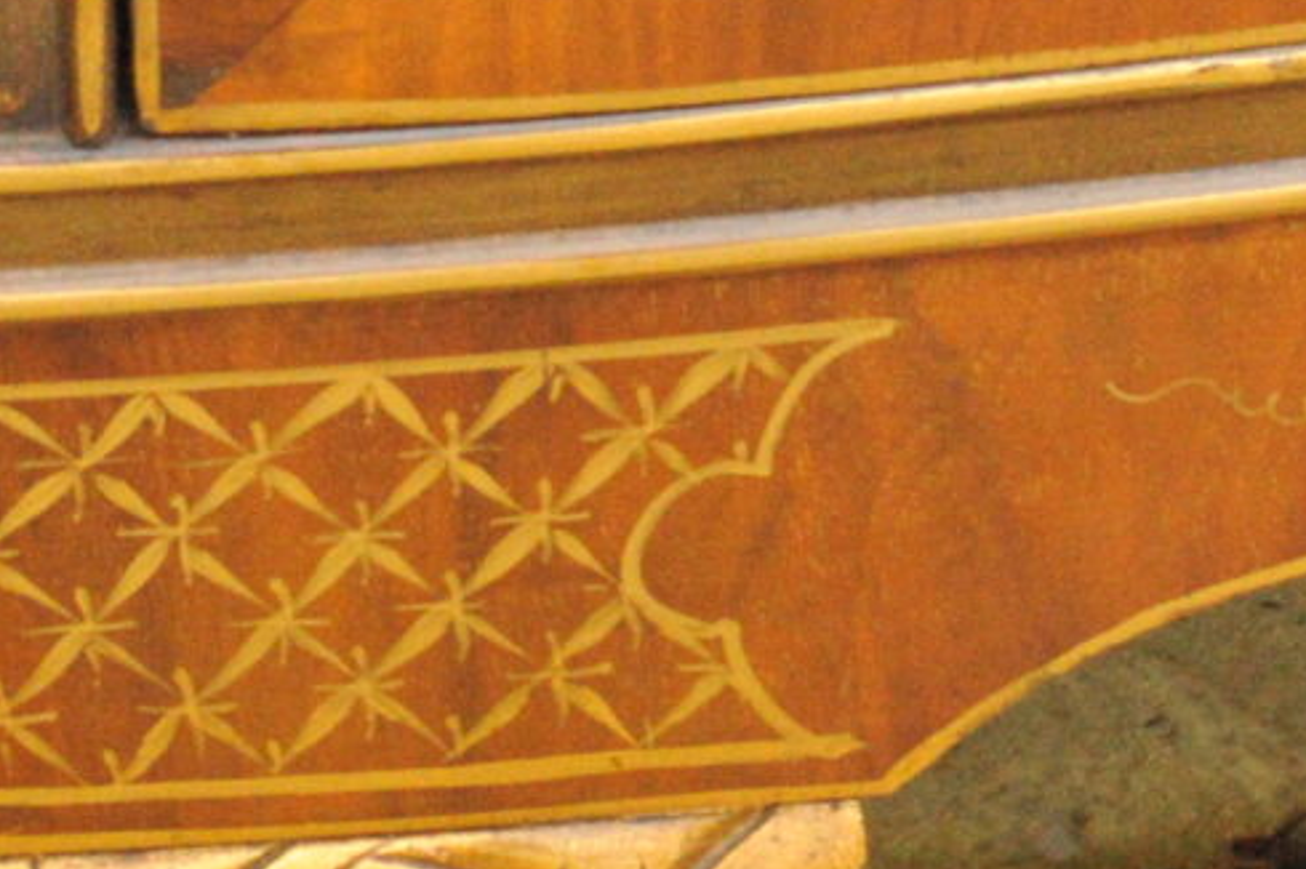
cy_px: -415
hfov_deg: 4.8
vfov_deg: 3.2
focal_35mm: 428
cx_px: -216
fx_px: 15516
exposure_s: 1/80
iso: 6400
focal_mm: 82
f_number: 14
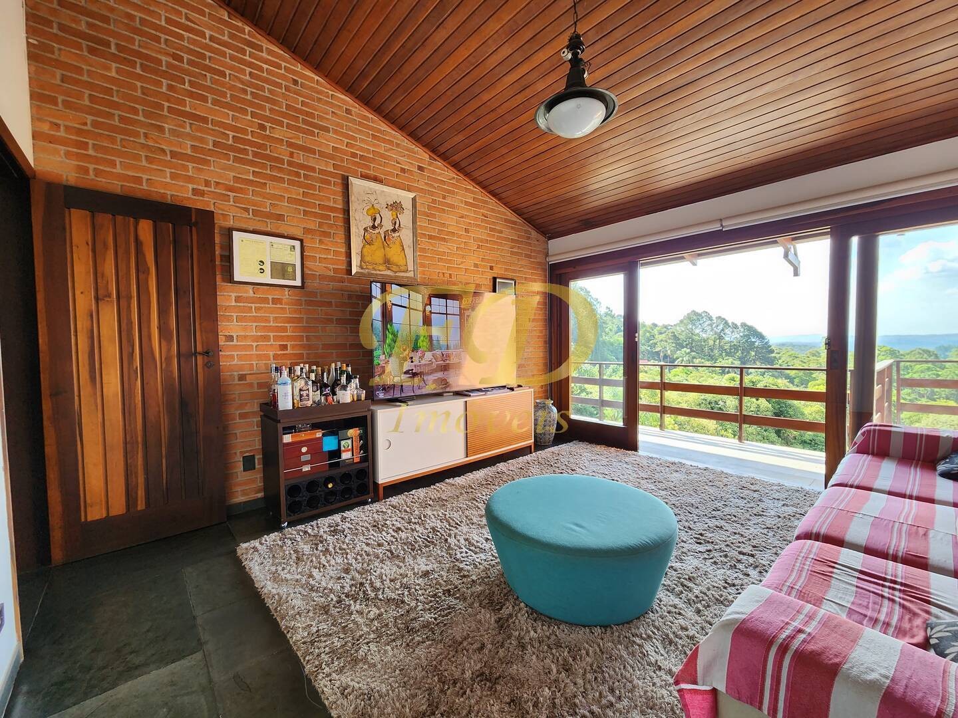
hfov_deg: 106.2
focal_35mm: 13
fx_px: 360
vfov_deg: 89.9
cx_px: 479
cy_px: 359
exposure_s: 1/60
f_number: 2.2
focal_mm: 2.2
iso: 50
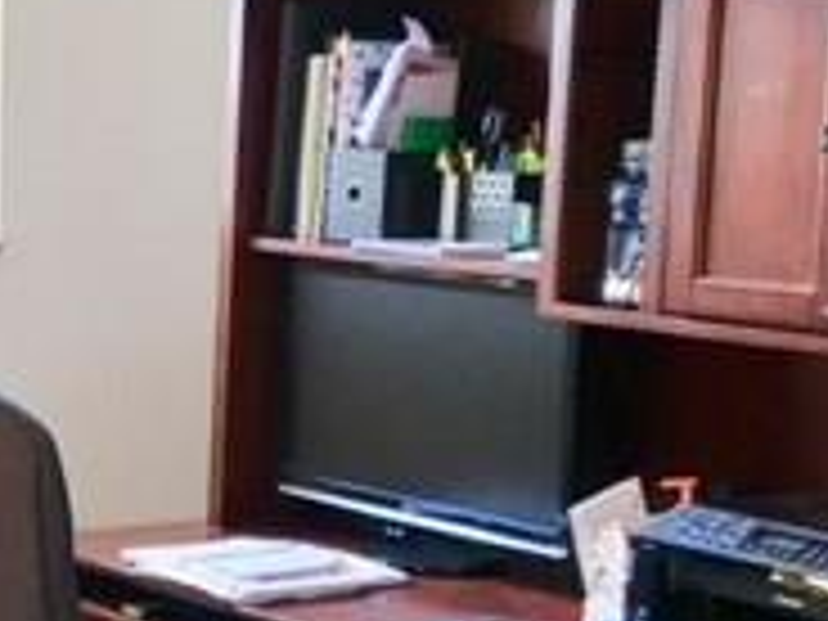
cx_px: -225
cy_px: 441
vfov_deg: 14.6
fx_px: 2416
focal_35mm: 101
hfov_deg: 18.2
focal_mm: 4.15
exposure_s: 1/30
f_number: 2.2
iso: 25
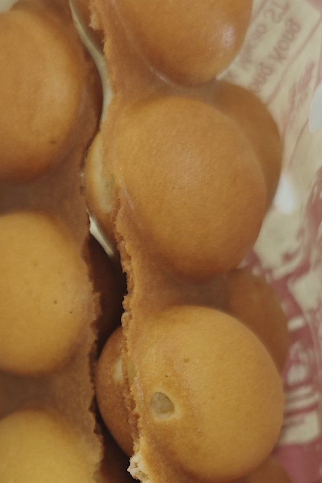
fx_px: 1060
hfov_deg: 16.9
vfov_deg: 24.3
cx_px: 9
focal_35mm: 79
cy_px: 503
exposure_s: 1/100
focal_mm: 6.55
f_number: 1.6
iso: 200
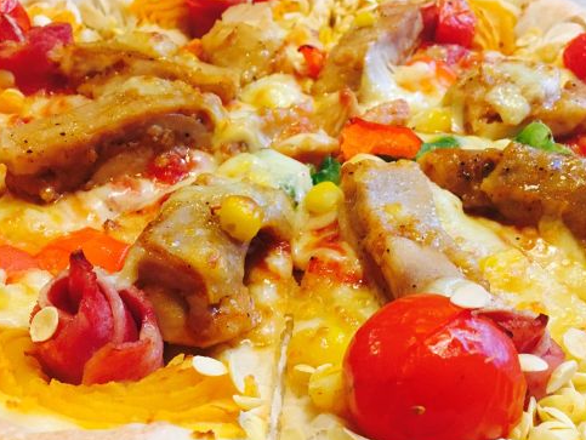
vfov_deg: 34.1
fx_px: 712
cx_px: 317
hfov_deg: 44.7
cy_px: 287
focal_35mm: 42
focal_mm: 4.15
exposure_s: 1/33
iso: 200
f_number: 2.2
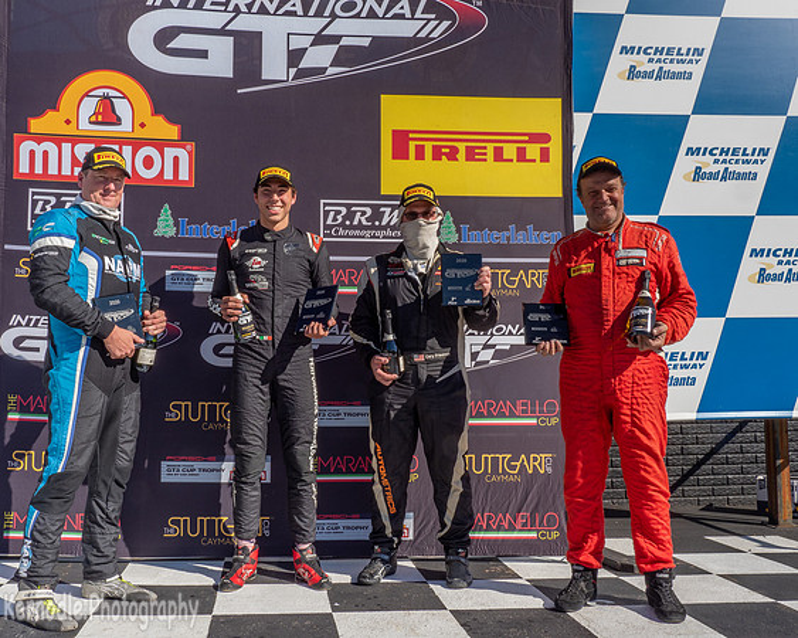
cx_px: 329
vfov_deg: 42.8
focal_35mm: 34
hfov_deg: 52.0
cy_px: 333
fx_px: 813
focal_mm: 15
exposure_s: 1/80
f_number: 16
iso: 200
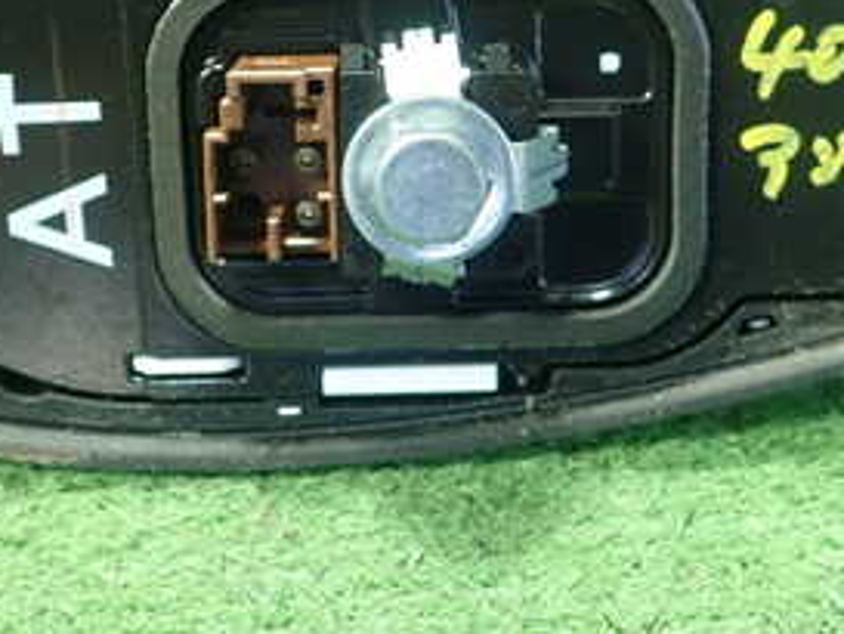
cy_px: 195
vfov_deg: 22.2
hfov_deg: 29.3
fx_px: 1610
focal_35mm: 66
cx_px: 362
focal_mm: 5.5
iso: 800
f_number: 2.3
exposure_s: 1/100
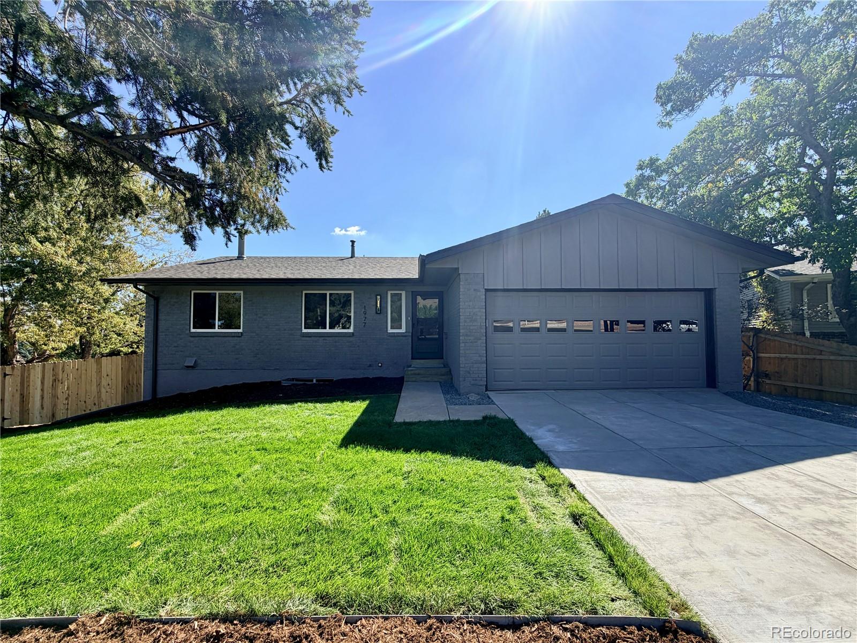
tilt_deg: +1.7
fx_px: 347
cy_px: 322
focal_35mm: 14
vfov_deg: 85.7
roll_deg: +0.4
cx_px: 428
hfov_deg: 102.1
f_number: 2.2
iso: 25
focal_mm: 2.22
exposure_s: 1/770
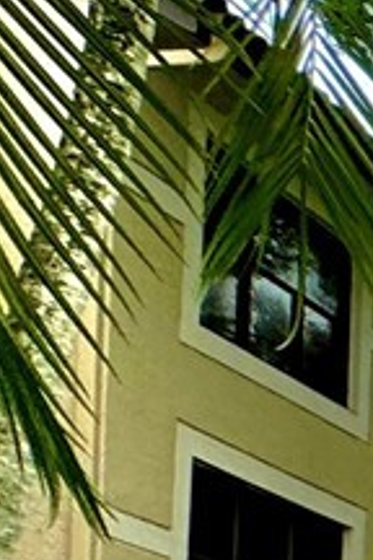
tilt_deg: +1.0
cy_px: 907
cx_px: 1909
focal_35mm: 108
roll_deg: -0.8
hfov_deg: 6.2
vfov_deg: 16.7
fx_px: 1678
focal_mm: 2.22
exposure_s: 1/456
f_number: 2.2
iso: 40
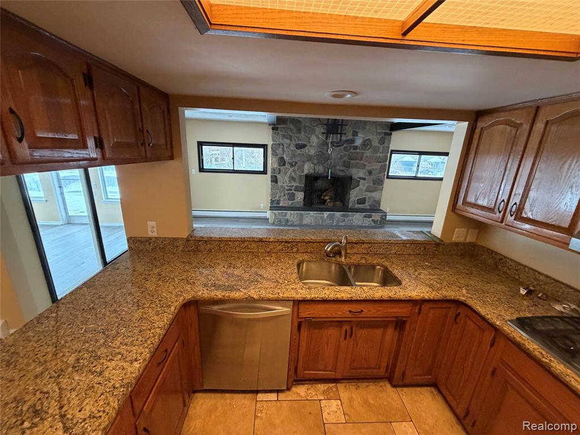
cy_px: 218
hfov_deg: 102.1
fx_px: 235
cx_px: 290
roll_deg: -3.5
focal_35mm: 14
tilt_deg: -14.9
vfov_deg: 85.7
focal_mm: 2.22
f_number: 2.2
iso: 400
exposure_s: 1/60
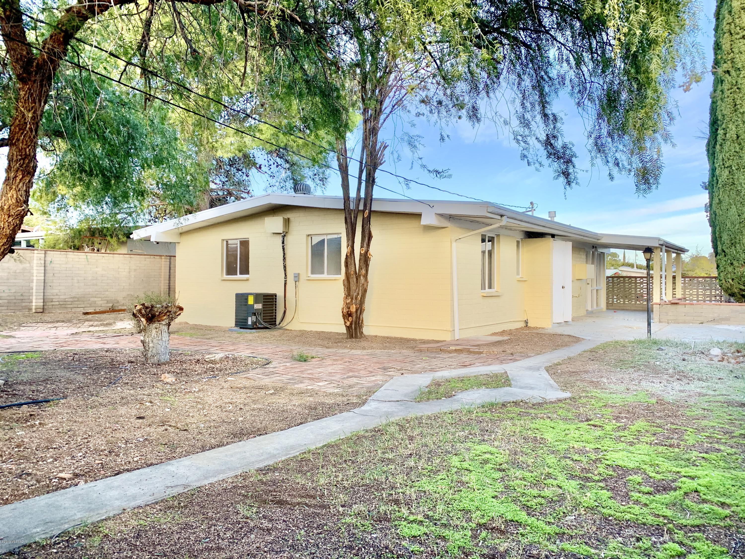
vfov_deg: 53.1
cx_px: 372
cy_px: 280
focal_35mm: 26
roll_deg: -0.2
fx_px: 560
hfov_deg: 67.3
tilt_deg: +2.3
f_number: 1.8
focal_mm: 4.25
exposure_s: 1/246
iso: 25
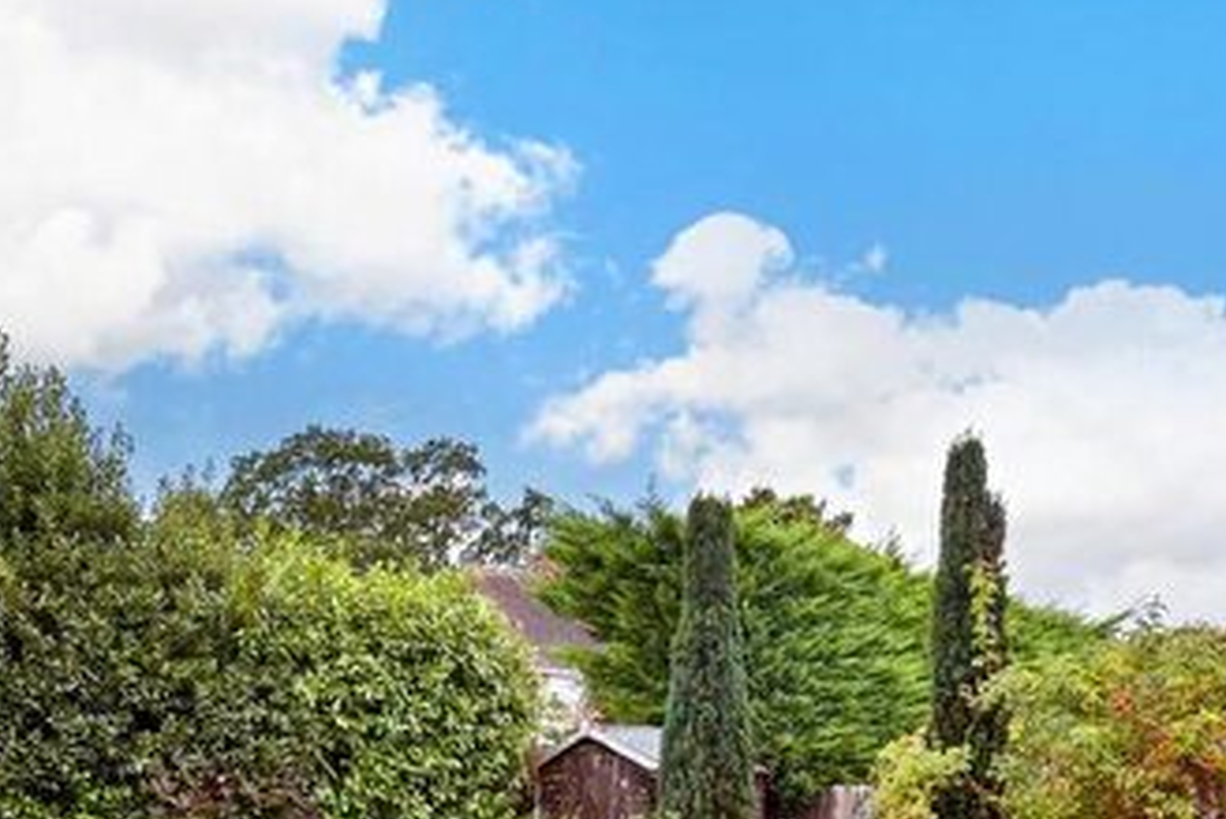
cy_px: 828
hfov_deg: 58.1
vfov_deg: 36.7
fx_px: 1090
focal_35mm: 32
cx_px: 478
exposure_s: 1/100
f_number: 8
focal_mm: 10
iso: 160
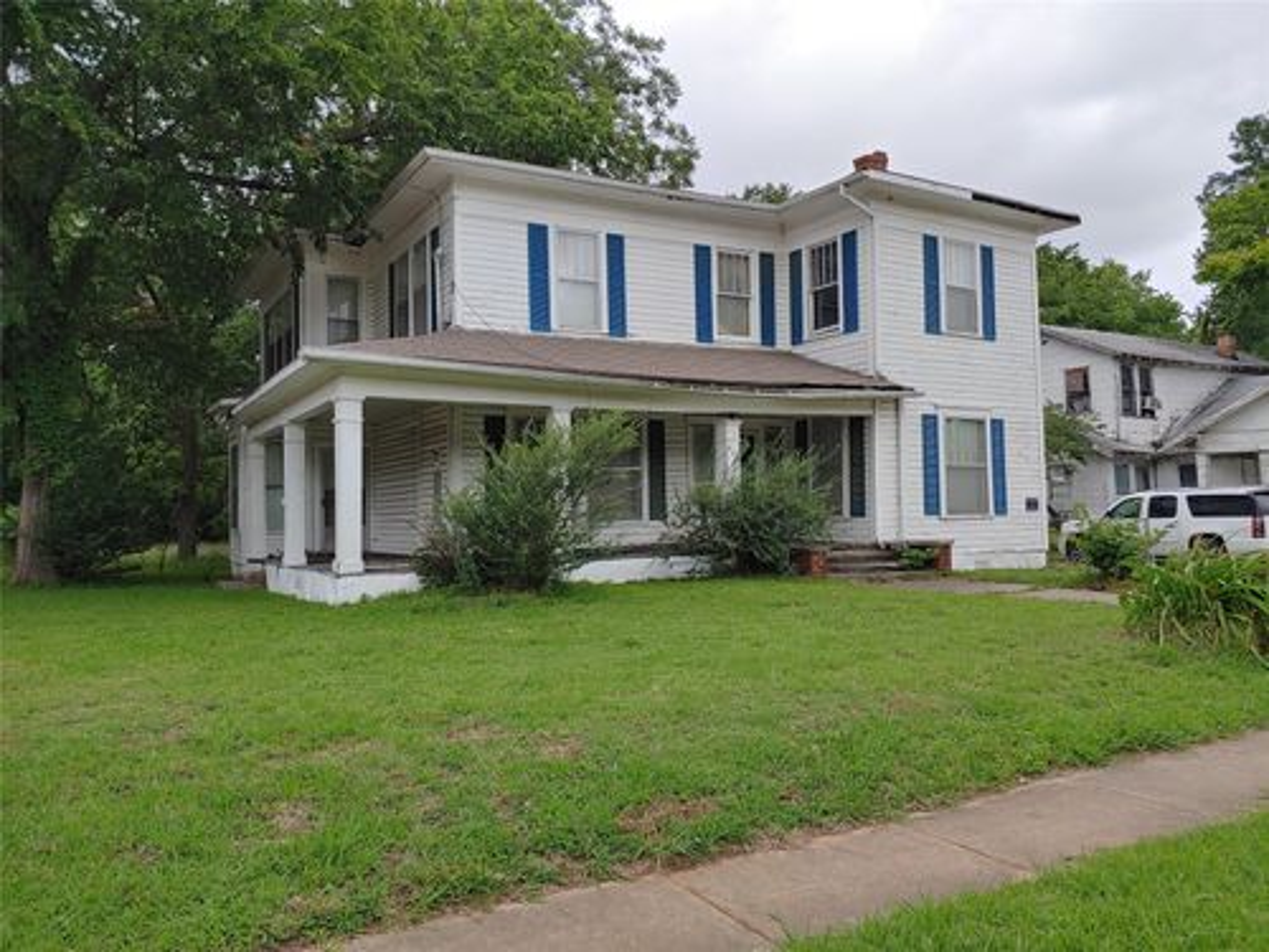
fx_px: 916
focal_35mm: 25
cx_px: 634
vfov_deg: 54.9
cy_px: 476
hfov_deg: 69.4
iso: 50
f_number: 1.5
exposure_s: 1/1639
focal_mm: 4.23
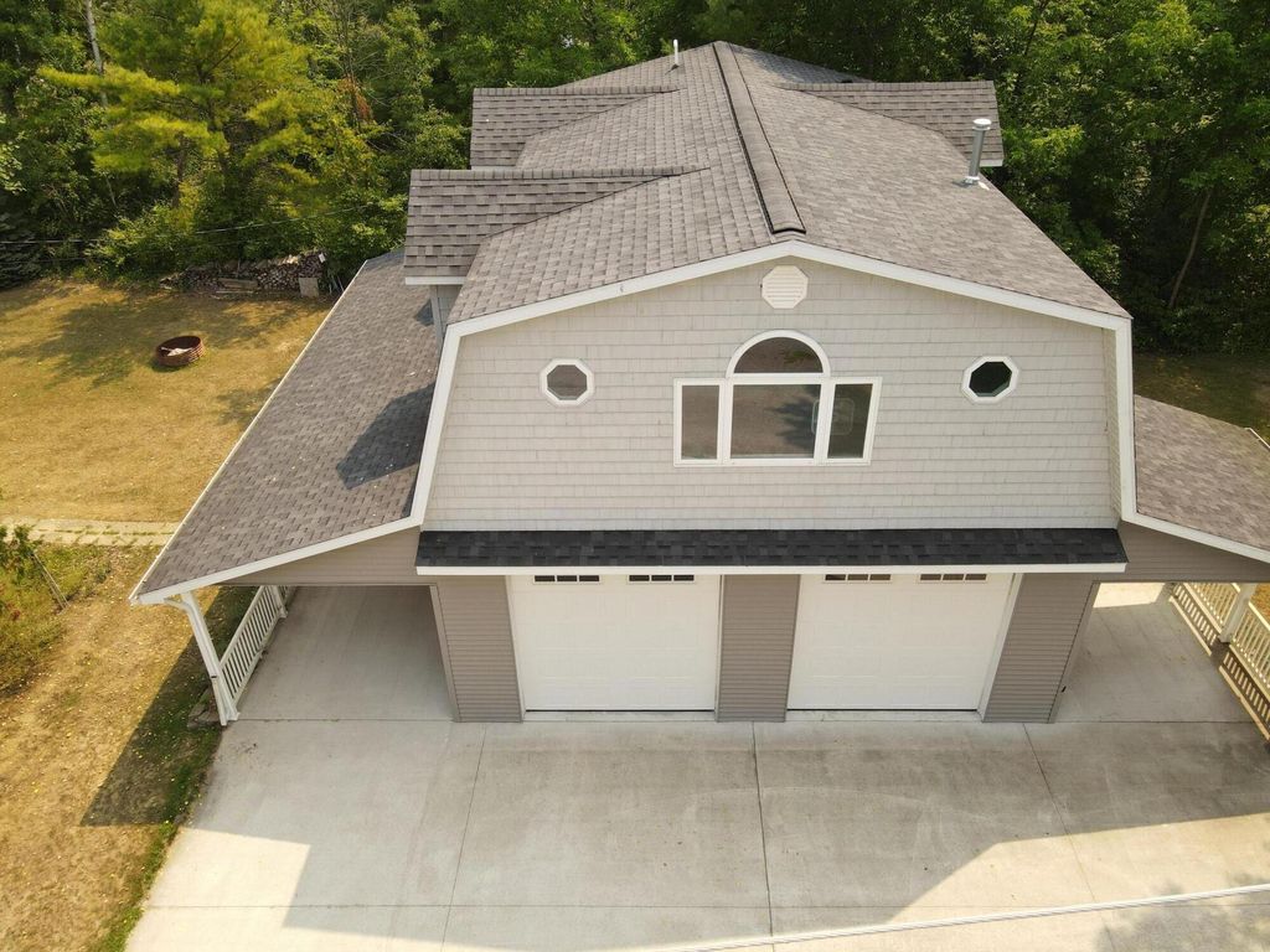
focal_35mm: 24
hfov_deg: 71.6
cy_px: 476
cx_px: 635
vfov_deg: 56.8
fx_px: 881
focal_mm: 4.5
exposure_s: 1/240
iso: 100
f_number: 2.8
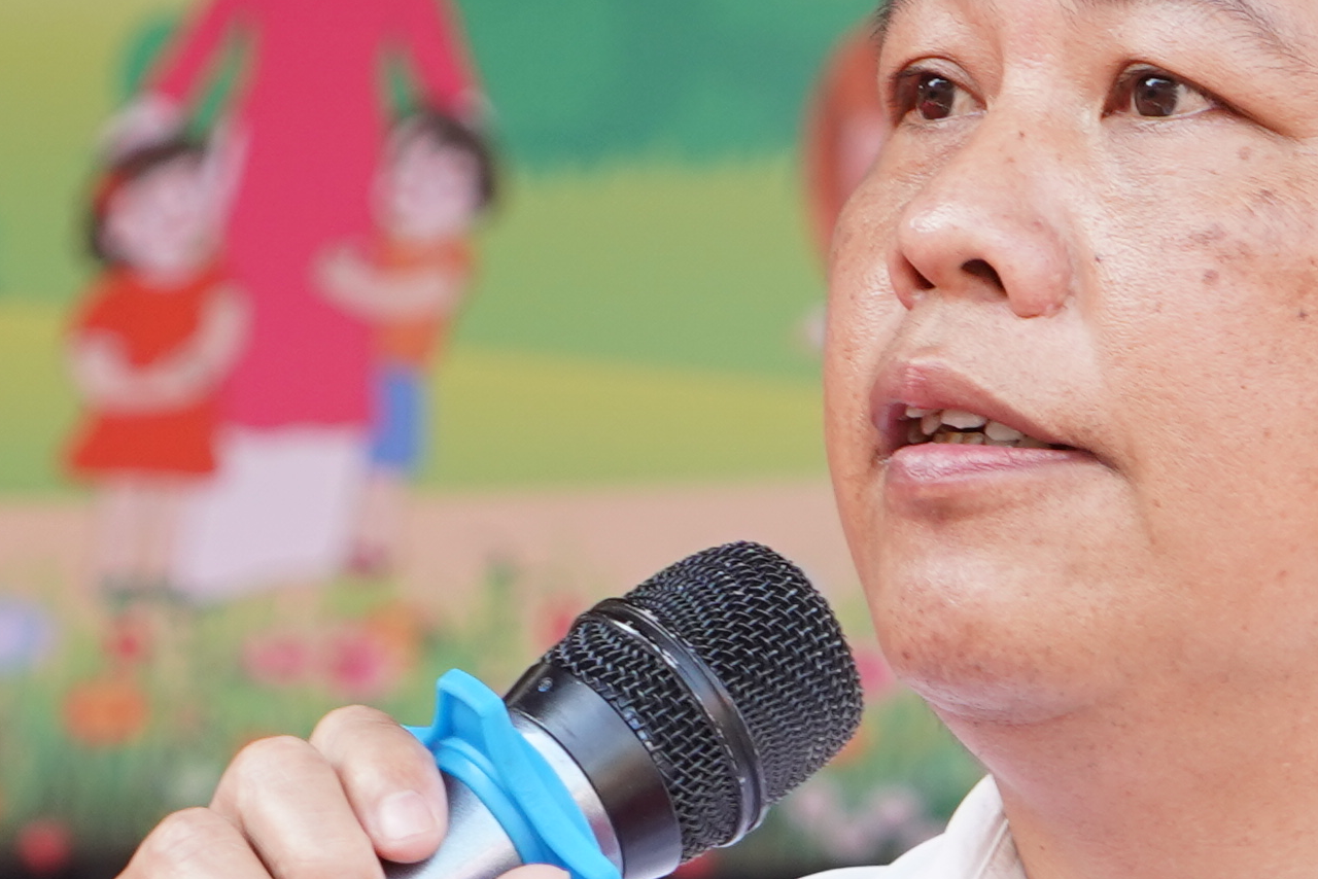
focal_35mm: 403
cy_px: 258
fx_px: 14757
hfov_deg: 5.1
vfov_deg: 3.4
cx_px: -271
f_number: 5.6
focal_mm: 86
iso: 400
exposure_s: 1/125
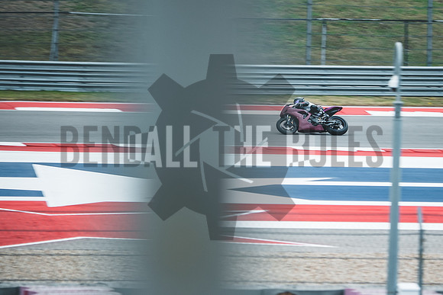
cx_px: 302
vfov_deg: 3.4
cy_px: 145
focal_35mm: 409
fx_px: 5038
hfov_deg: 5.0
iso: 320
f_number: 2
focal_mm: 200
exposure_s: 1/250
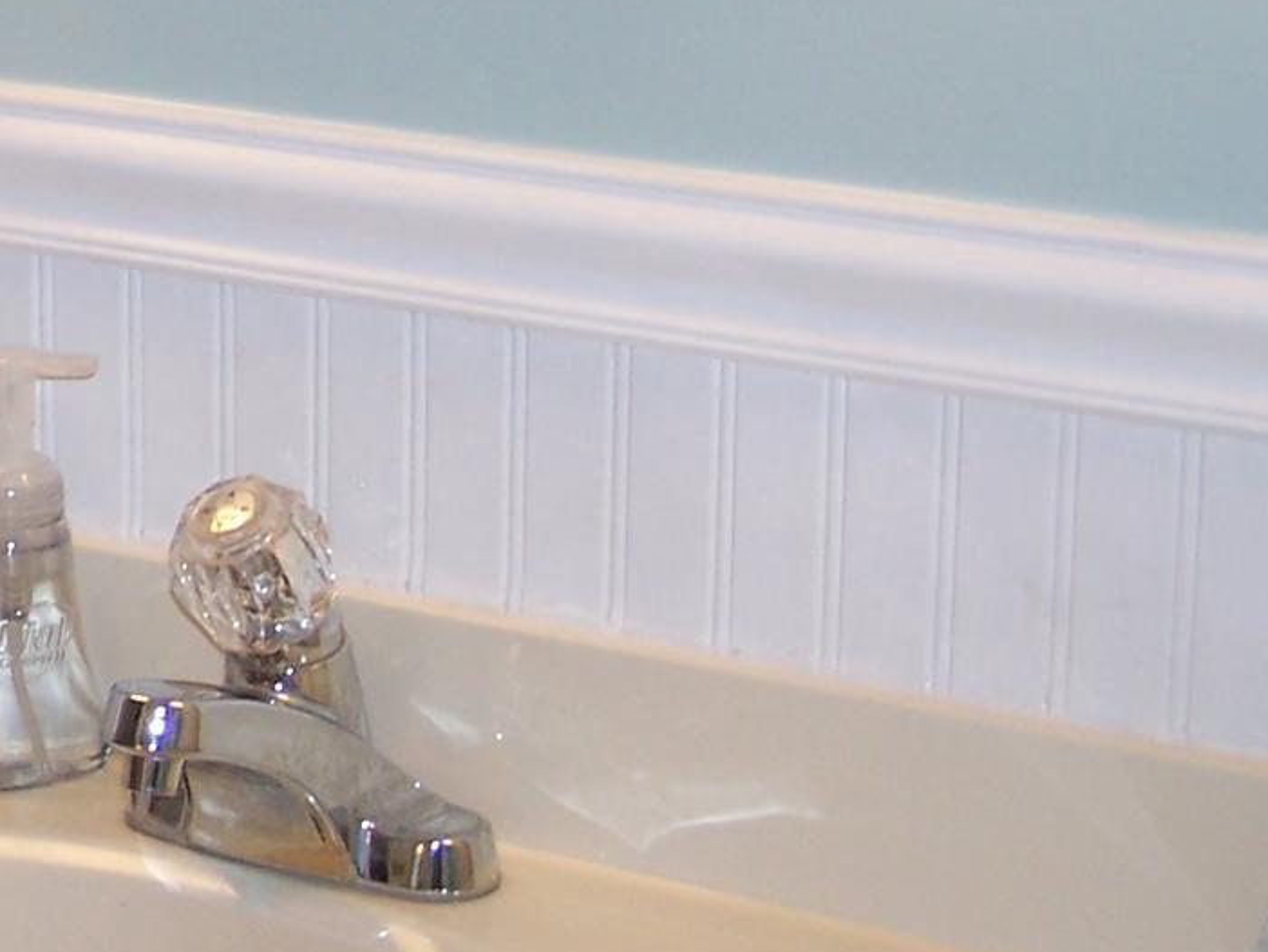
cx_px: -348
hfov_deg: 16.8
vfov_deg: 13.3
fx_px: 4067
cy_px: 299
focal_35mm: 111
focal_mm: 6.3
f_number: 2.8
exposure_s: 1/125
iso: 80
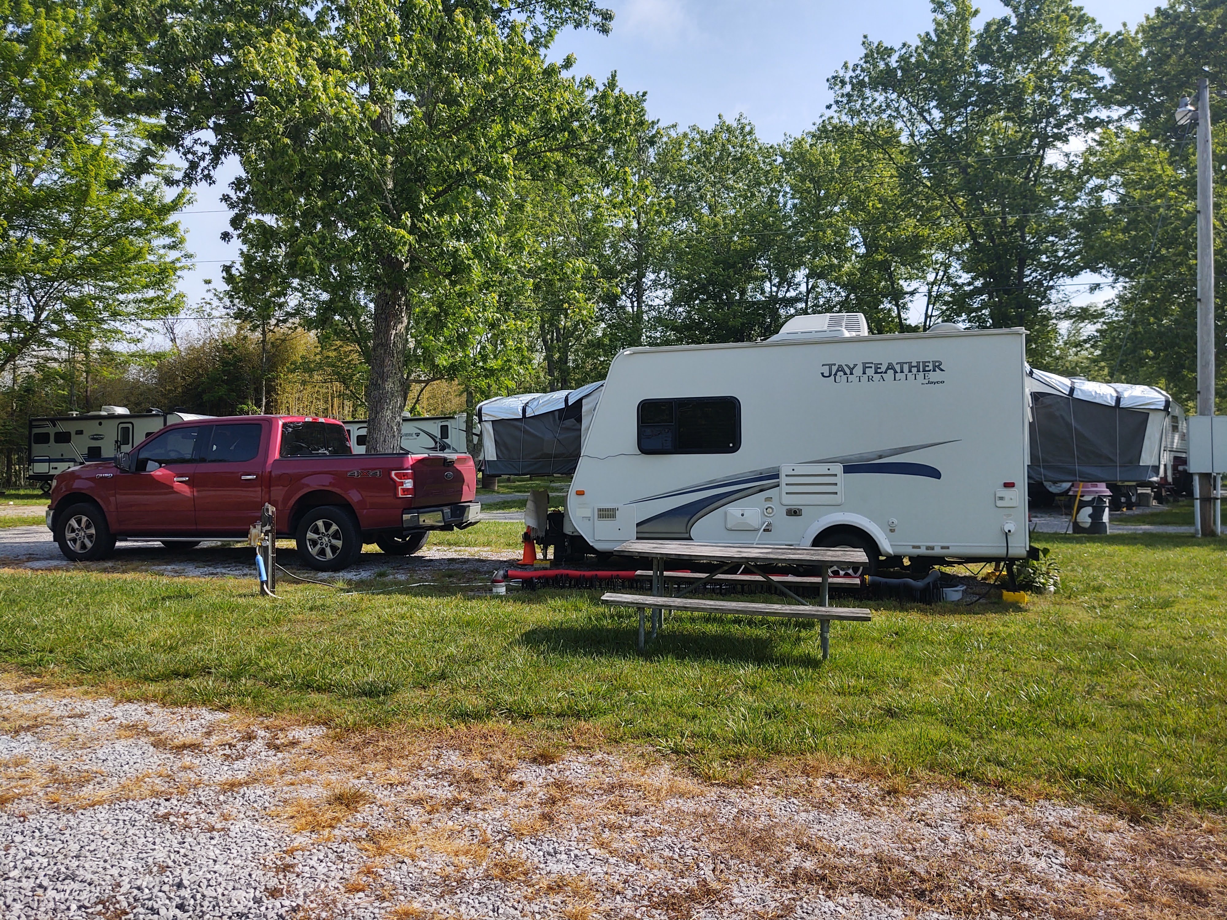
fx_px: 957
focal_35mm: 27
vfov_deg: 51.4
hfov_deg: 65.3
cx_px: 614
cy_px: 460
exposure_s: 1/4592
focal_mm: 4.75
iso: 100
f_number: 1.7
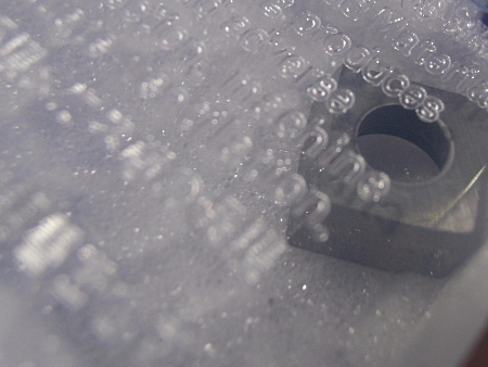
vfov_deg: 27.0
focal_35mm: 54
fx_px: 762
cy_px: 138
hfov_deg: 35.2
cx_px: 325
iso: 200
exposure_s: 1/80
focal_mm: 6.67
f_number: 3.9
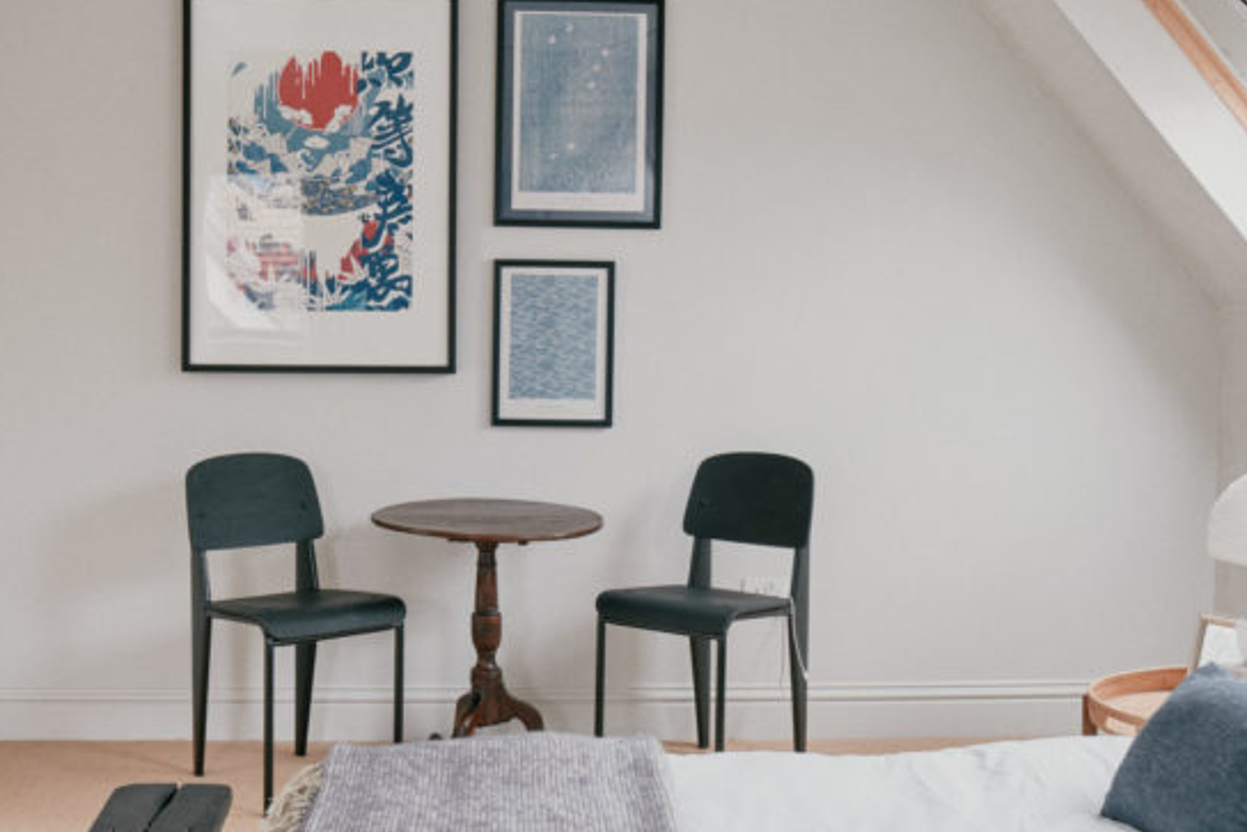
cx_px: 555
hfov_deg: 41.0
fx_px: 1663
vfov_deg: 28.0
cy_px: 319
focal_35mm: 48
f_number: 11
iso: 200
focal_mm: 22.7
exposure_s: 1/5
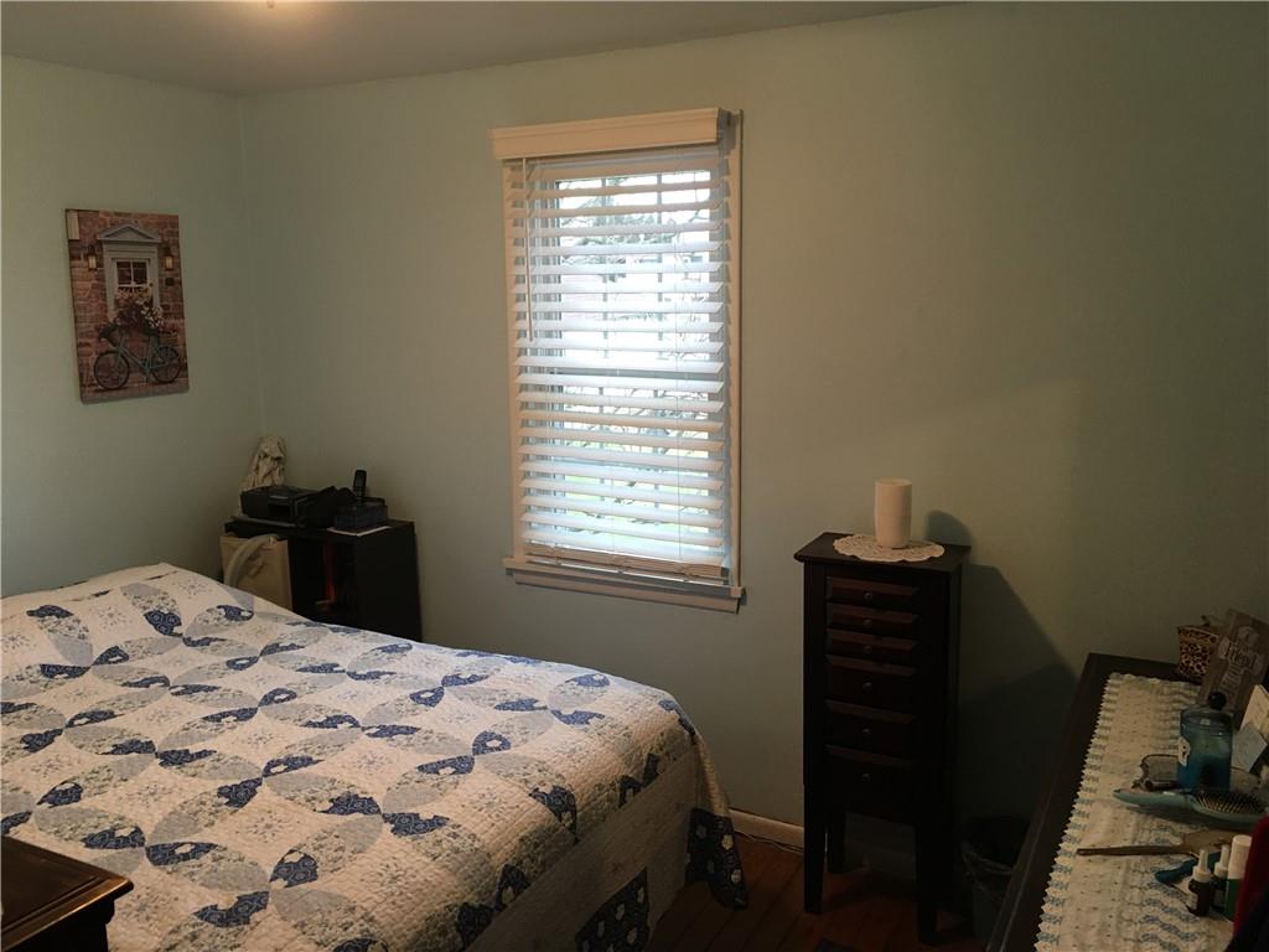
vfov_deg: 48.2
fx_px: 1063
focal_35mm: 29
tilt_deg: -8.6
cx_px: 634
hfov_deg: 61.7
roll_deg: +0.5
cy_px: 476
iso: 40
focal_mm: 4.15
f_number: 2.2
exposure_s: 1/15
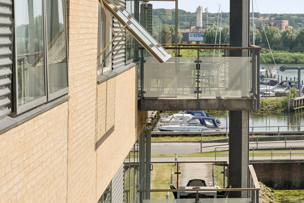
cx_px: 333
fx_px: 980
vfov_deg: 11.8
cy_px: 82
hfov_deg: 17.1
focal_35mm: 116
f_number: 7.1
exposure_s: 1/2500
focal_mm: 52
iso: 800
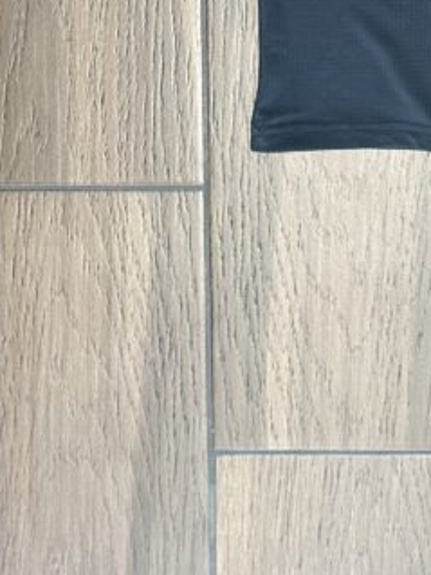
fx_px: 1279
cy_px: -344
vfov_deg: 20.6
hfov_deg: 17.3
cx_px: 640
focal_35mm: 77
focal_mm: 6.86
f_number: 1.78
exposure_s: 1/50
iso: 125
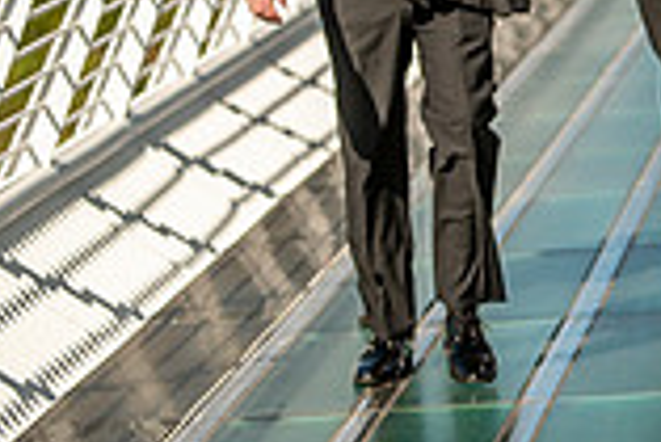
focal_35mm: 333
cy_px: -82
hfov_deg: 6.1
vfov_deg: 4.1
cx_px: 1074
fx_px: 6120
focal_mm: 90
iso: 200
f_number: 2.8
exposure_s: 1/4000
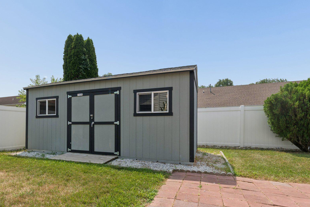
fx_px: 186
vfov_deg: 57.1
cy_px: 133
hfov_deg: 77.8
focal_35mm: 22
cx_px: 113
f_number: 8
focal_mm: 11
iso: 100
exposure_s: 1/400
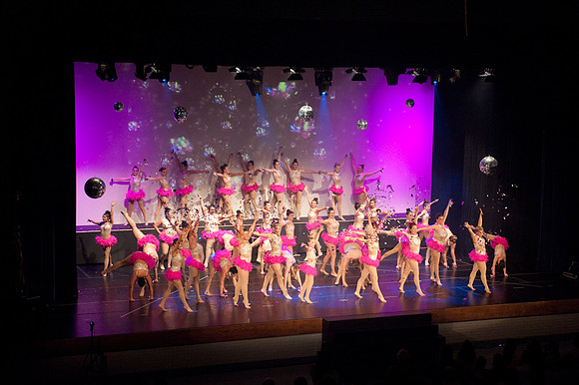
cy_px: 192
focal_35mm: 70
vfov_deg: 19.4
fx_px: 1125
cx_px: 290
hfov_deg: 28.9
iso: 3200
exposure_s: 1/200
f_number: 4
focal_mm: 70
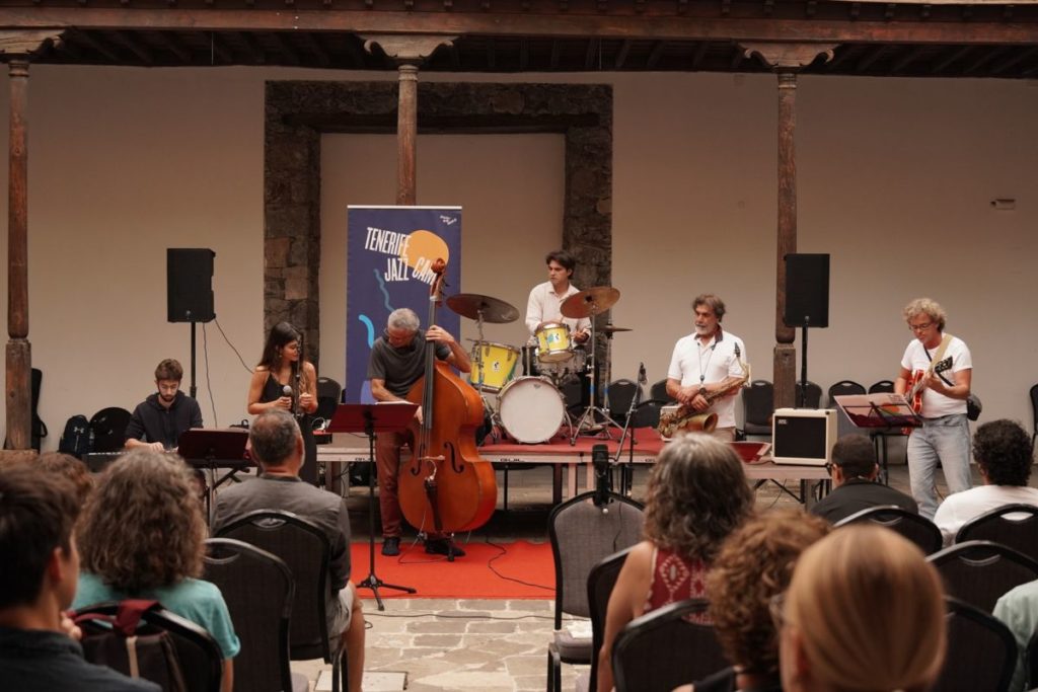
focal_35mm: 53
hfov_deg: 37.4
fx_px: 1531
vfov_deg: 25.5
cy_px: 346
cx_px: 519
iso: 800
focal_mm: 35.4
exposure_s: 1/320
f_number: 3.5
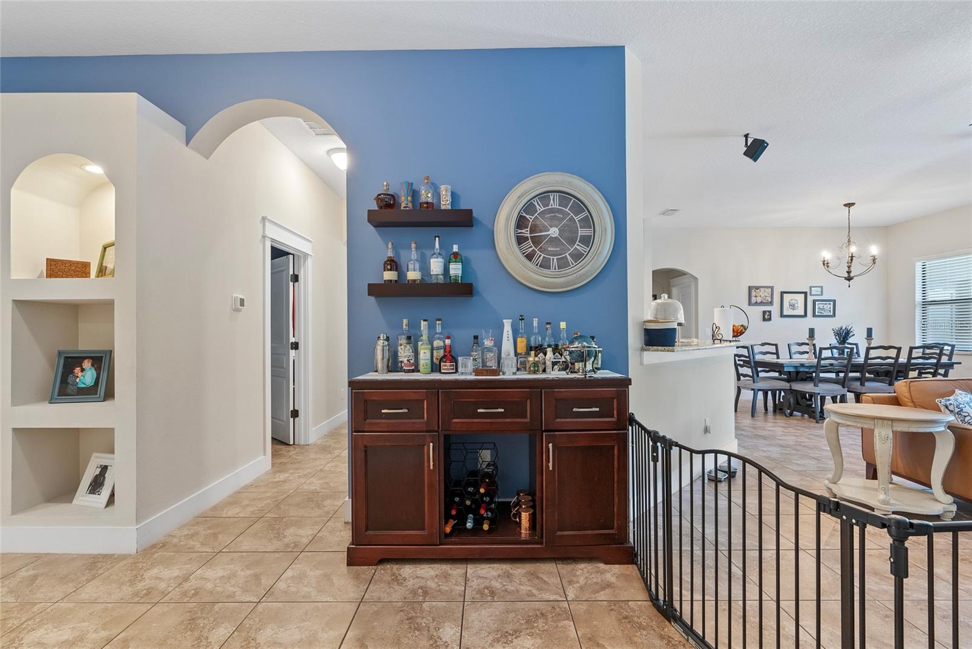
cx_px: 486
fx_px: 432
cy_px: 324
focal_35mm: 16
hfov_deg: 96.7
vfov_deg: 73.8
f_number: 8
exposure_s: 1/4
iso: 400
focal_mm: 16
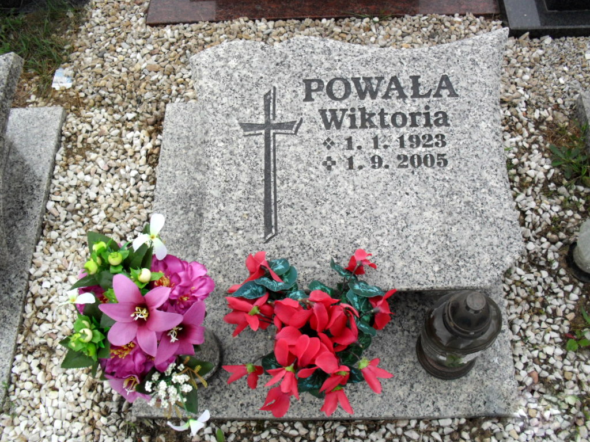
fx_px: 597
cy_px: 221
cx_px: 295
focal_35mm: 35
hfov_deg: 52.6
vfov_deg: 40.7
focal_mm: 6.3
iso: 100
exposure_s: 1/500
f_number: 3.2
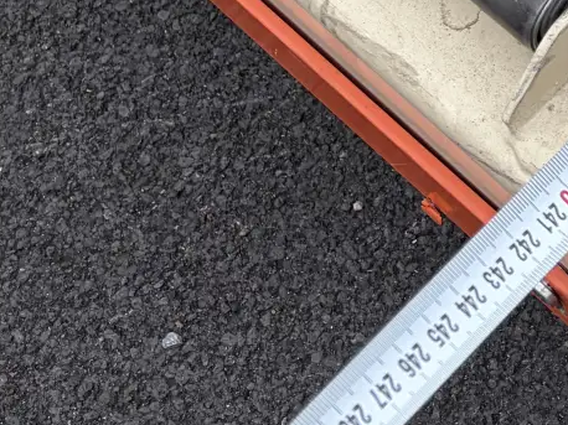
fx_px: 1788
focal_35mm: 109
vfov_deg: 12.3
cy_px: -378
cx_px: 977
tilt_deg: -51.0
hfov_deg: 15.8
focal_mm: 5.96
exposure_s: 1/810
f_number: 1.6
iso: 50
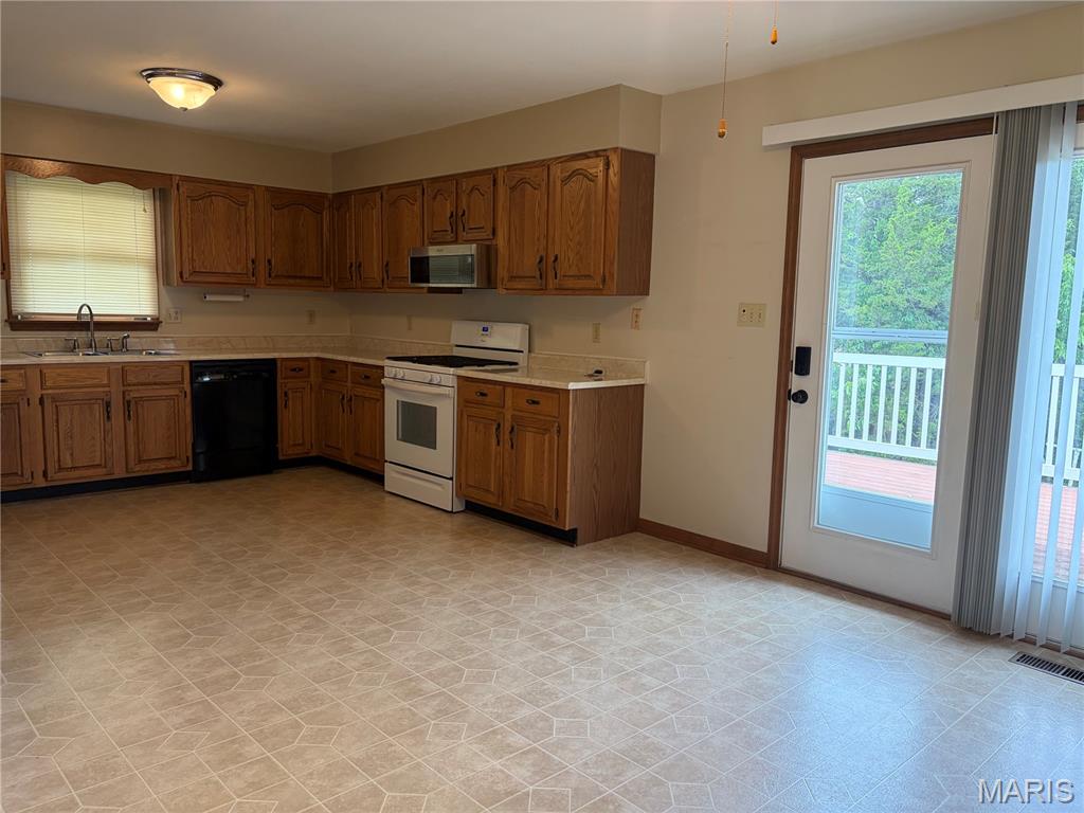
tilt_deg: -6.2
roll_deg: -0.5
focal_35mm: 26
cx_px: 542
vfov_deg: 53.1
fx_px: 814
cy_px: 406
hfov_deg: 67.3
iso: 100
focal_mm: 5.96
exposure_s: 1/228
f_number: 1.6
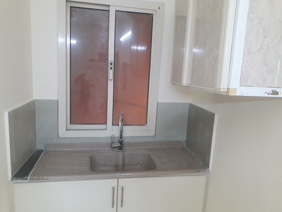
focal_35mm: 27
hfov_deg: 65.3
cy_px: 106
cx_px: 141
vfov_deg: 51.4
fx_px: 220
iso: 200
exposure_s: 1/50
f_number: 1.9
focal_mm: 3.6
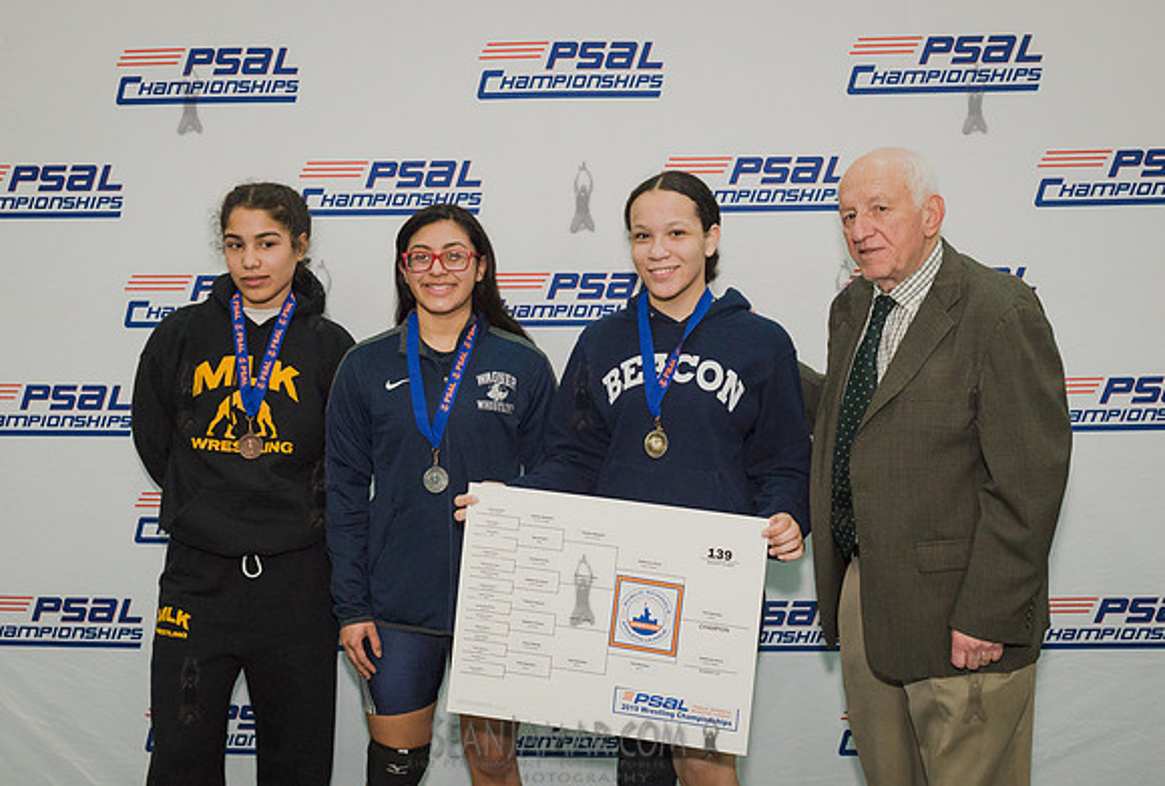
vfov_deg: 29.3
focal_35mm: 46
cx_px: 526
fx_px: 1502
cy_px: 429
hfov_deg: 42.3
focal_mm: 35
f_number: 5
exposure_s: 1/320
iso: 1600
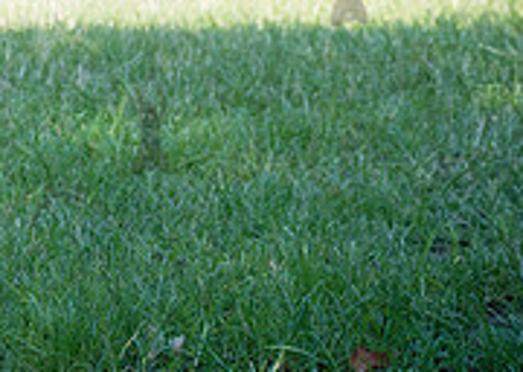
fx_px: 6363
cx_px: -327
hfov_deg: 4.7
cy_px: -47
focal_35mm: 429
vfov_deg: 3.3
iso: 500
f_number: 4
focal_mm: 112
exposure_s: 1/1000
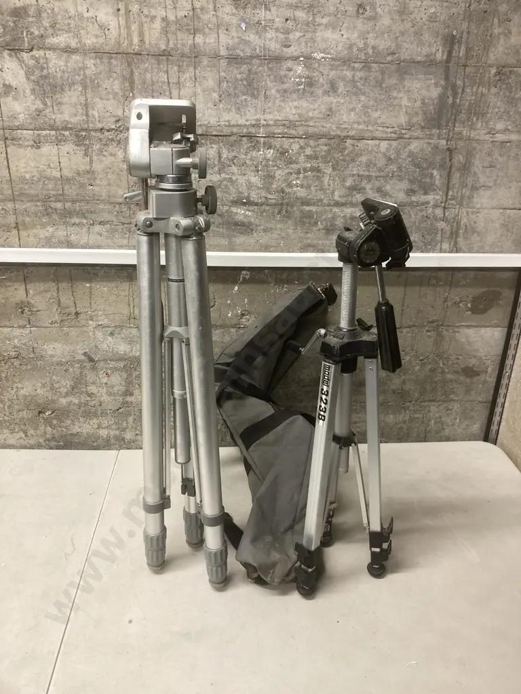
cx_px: 260
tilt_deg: -22.2
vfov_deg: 63.4
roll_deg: -1.9
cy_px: 347
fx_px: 562
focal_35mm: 28
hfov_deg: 49.7
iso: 100
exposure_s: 1/50
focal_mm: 3.99
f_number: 1.8
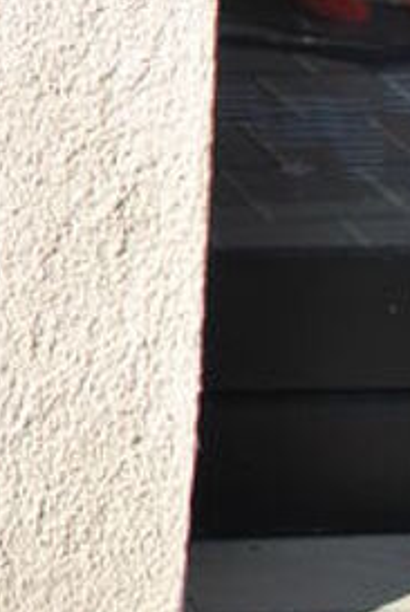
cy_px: -772
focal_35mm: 164
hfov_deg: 7.7
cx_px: -665
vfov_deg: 10.9
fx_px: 2791
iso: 100
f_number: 8
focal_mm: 20
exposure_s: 1/200
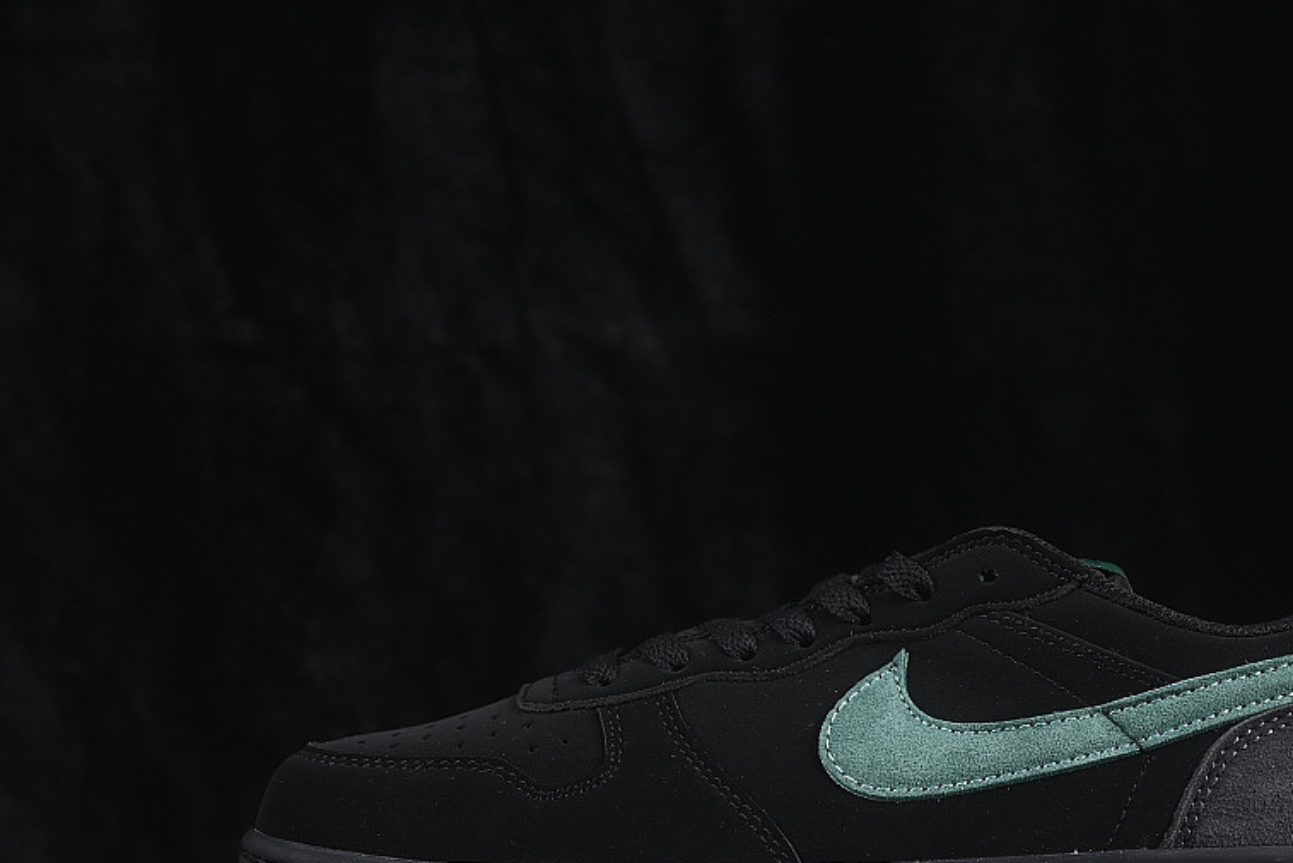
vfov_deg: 12.8
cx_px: 857
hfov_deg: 19.0
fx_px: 3844
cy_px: 596
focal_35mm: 107
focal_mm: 50
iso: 160
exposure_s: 1/60
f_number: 6.3
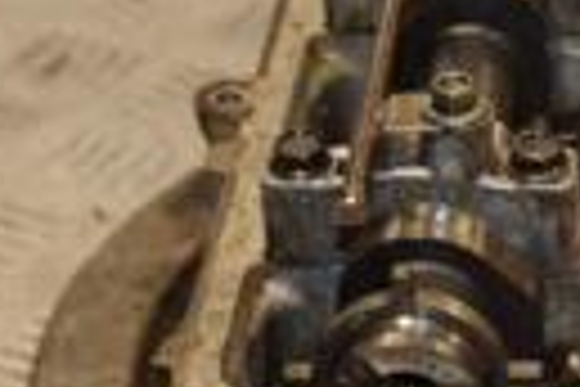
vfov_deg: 6.5
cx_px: 850
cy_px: 346
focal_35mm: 210
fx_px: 3383
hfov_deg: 9.5
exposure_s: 1/200
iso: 800
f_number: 5
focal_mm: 30
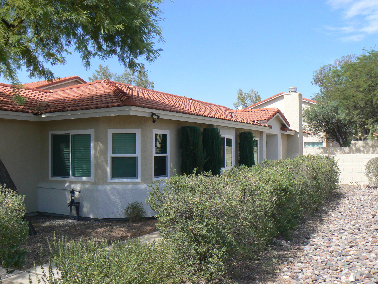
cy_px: 142
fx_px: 393
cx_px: 189
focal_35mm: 36
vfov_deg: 39.7
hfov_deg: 51.4
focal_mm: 6
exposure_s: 1/400
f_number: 5.6
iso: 80
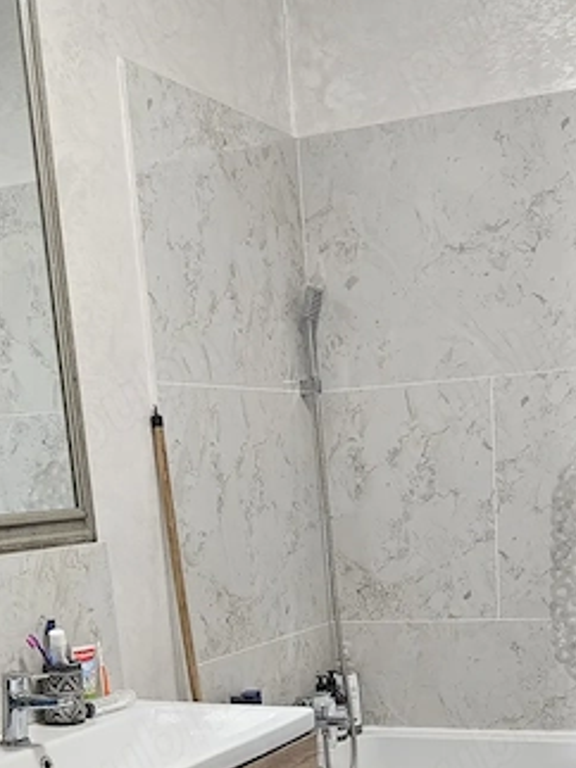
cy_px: 785
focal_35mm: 57
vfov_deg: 31.1
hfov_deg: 25.5
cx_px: 381
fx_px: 1265
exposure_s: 1/100
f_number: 1.8
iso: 500
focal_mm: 5.4
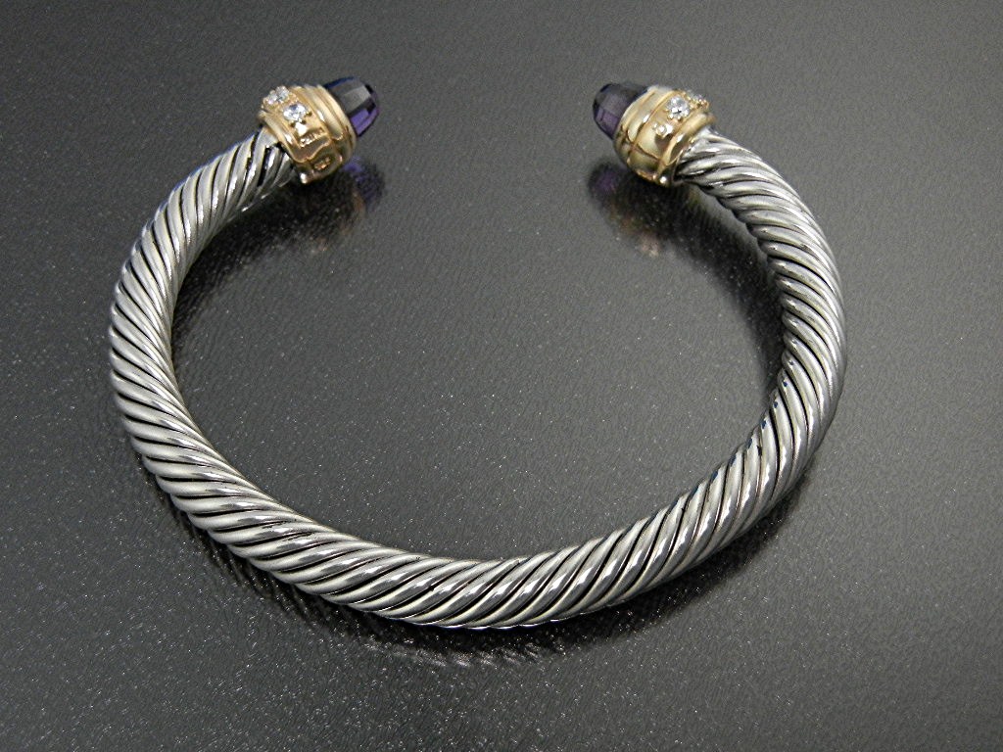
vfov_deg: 28.0
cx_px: 502
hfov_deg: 36.8
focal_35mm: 52
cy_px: 376
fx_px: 1507
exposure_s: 1/30
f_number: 7.8
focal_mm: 9.3
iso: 800
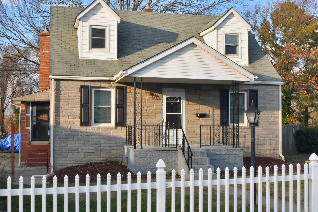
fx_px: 415
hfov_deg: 41.9
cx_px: 160
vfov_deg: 28.6
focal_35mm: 47
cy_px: 90
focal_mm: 24
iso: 400
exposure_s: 1/160
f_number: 14
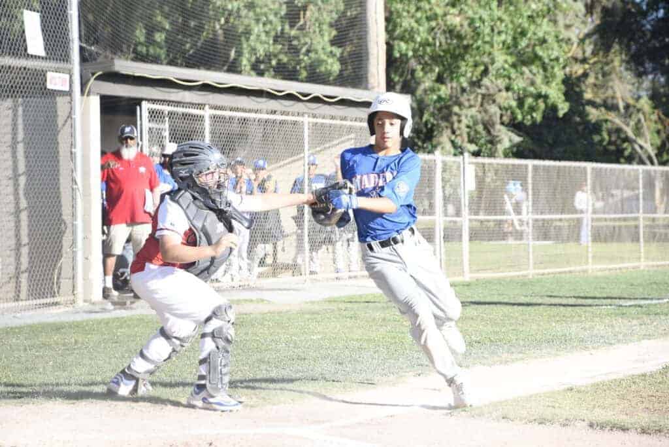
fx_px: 2788
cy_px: 224
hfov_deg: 13.7
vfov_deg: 9.2
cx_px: 334
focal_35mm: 150
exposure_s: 1/640
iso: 500
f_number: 6.3
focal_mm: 100
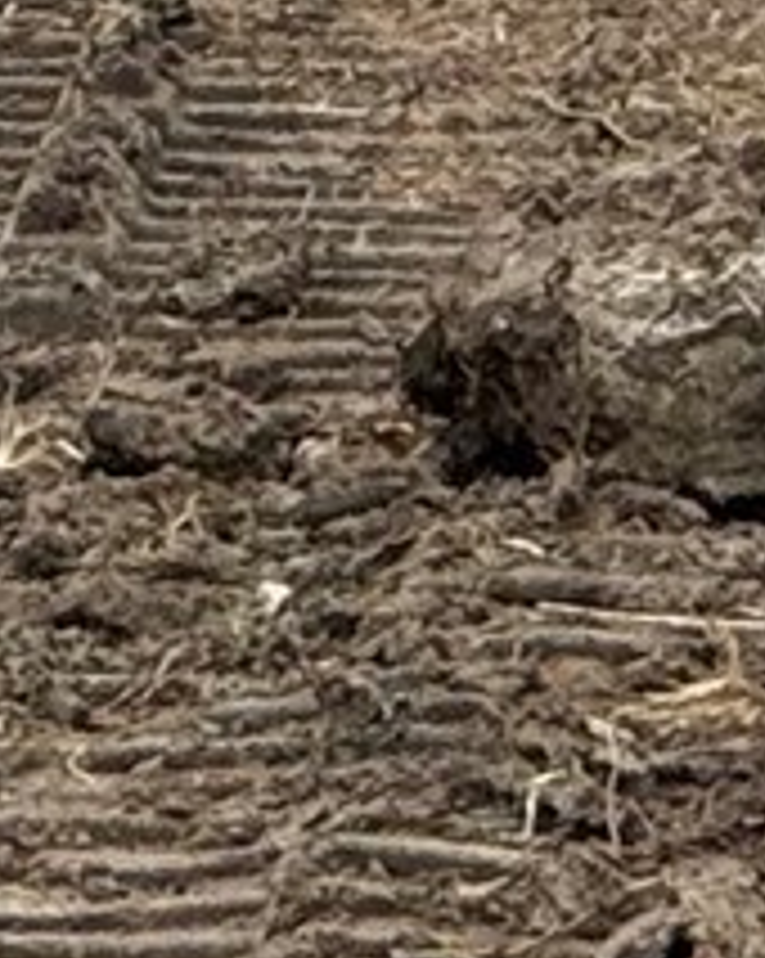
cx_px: 234
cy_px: -1952
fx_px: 12782
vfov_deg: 4.1
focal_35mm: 451
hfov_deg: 3.4
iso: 64
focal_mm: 6.76
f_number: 1.78
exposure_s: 1/762
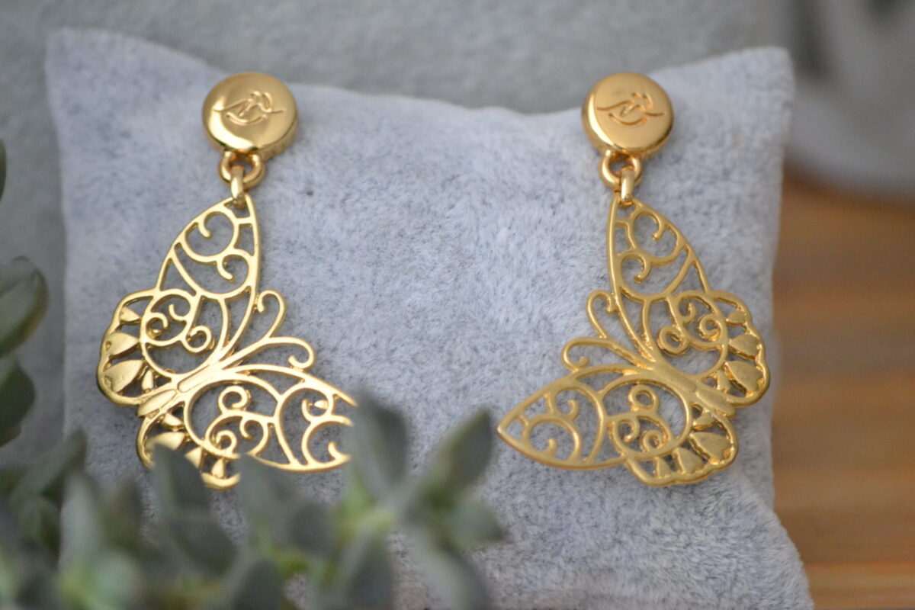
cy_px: 305
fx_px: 6862
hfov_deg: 7.6
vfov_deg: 5.1
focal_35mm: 270
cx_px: 458
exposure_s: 1/250
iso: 3200
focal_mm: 180
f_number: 5.6
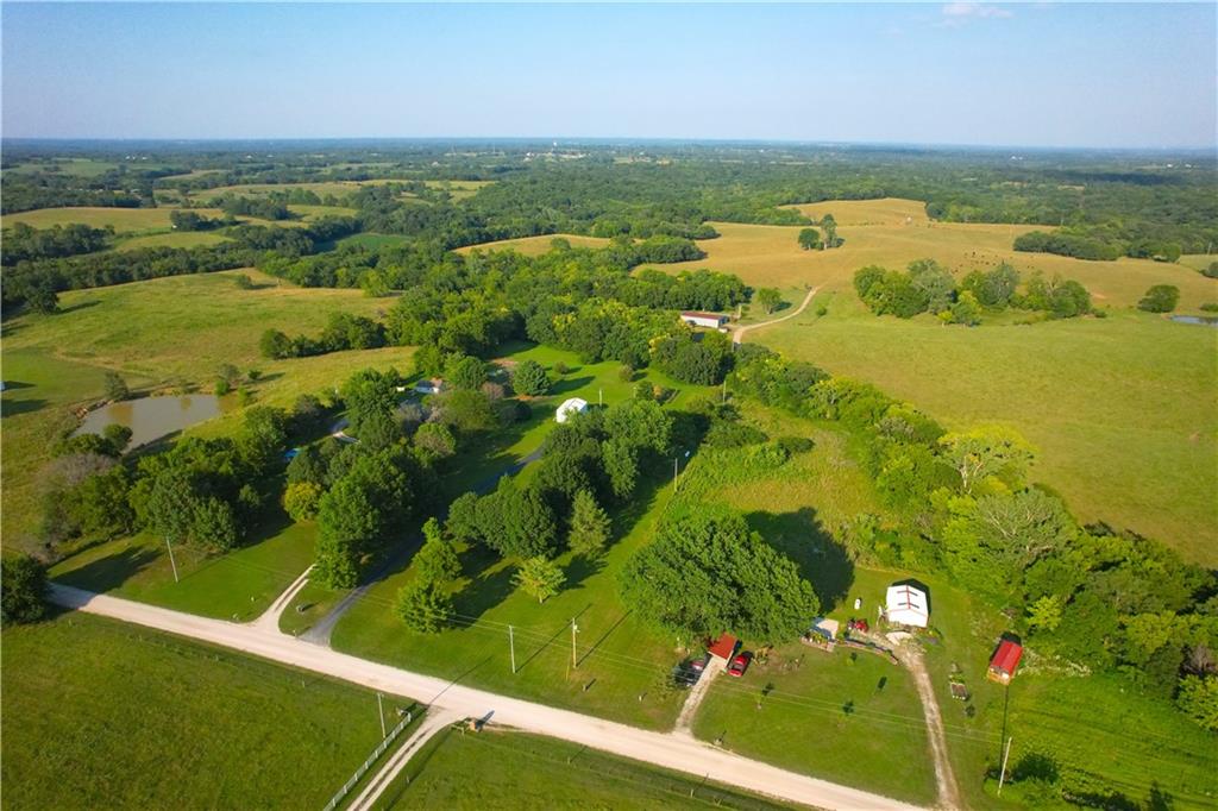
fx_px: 744
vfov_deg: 57.2
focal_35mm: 22
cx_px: 609
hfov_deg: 78.6
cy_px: 406
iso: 800
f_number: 2.8
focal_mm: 8.38
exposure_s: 1/400
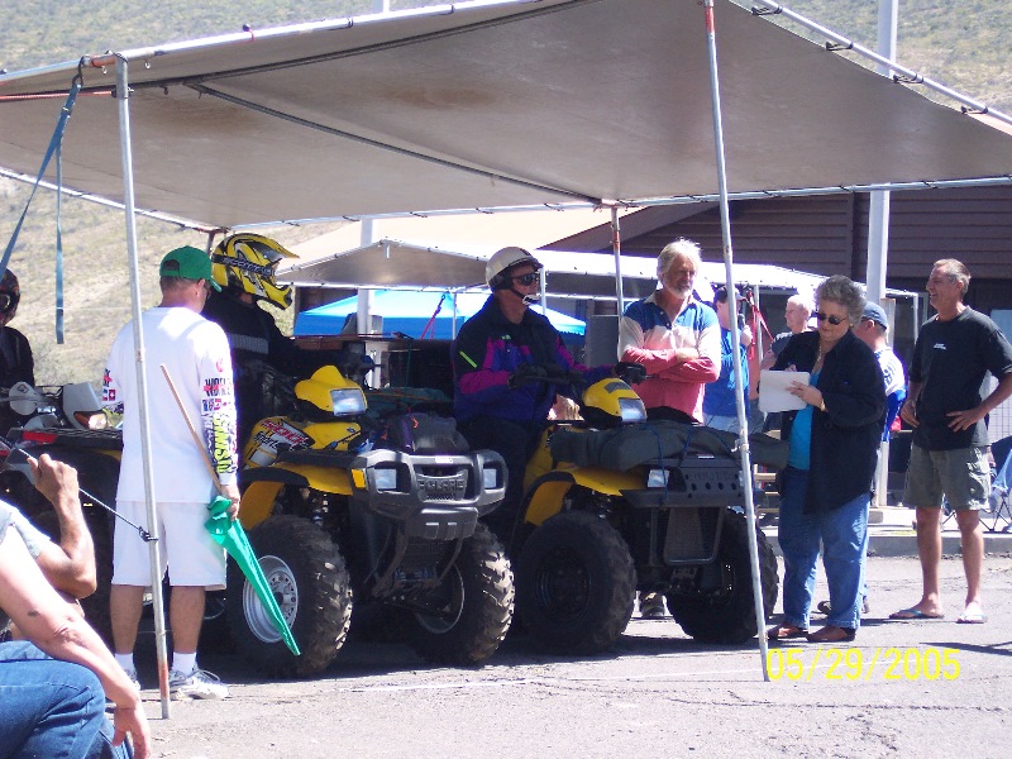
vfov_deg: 13.0
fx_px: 3333
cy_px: 380
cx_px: 506
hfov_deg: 17.3
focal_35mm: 114
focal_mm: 24
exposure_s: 1/250
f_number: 4.8
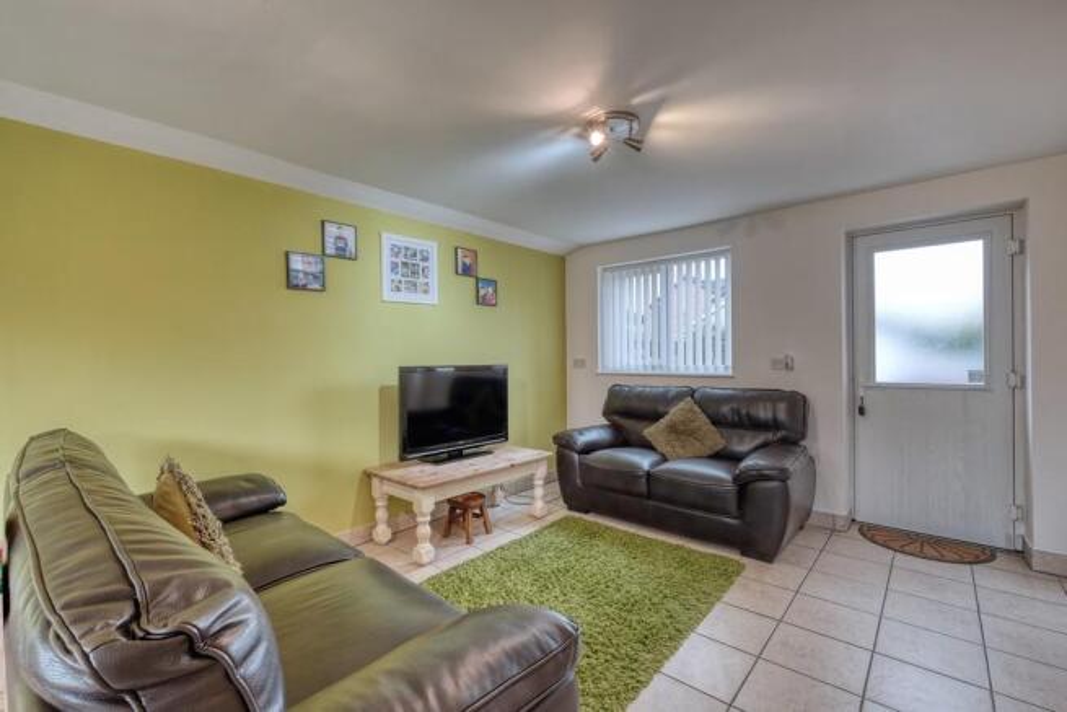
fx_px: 445
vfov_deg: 77.4
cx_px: 534
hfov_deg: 100.4
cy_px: 356
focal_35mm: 15
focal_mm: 10
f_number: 8
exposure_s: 1/4
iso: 250
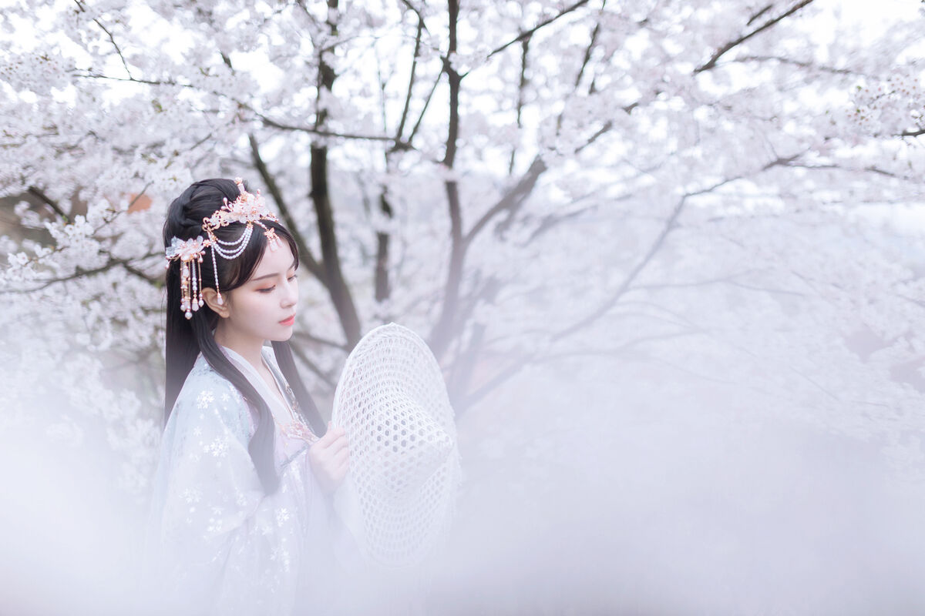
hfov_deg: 55.8
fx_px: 874
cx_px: 462
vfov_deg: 38.9
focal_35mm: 34
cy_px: 308
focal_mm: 35
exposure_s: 1/500
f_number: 1.4
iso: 200
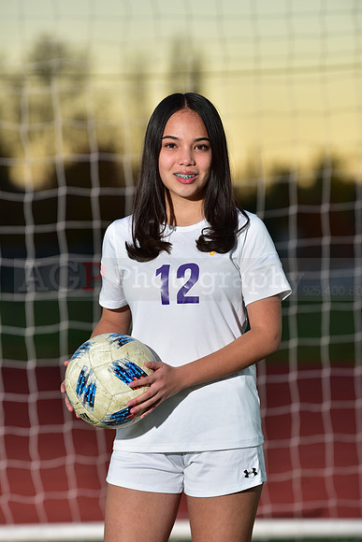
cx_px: 181
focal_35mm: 200
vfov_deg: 10.3
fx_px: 3015
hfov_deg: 6.9
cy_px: 271
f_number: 4.5
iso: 250
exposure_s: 1/200
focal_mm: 200
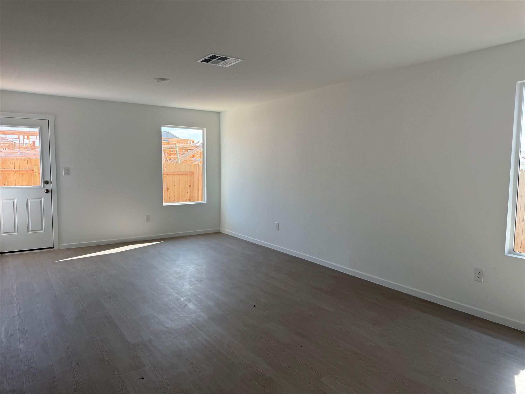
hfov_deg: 71.6
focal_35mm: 24
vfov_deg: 56.8
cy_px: 197
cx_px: 262
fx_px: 364
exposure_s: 1/494
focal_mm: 6.76
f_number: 1.78
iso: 100
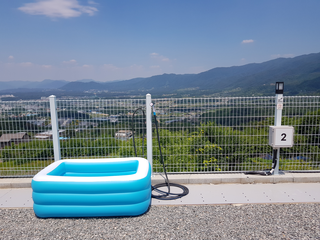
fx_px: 240
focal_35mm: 26
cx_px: 160
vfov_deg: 53.1
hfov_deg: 67.3
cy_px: 120
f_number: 1.7
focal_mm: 4.3
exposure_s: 1/3368
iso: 40
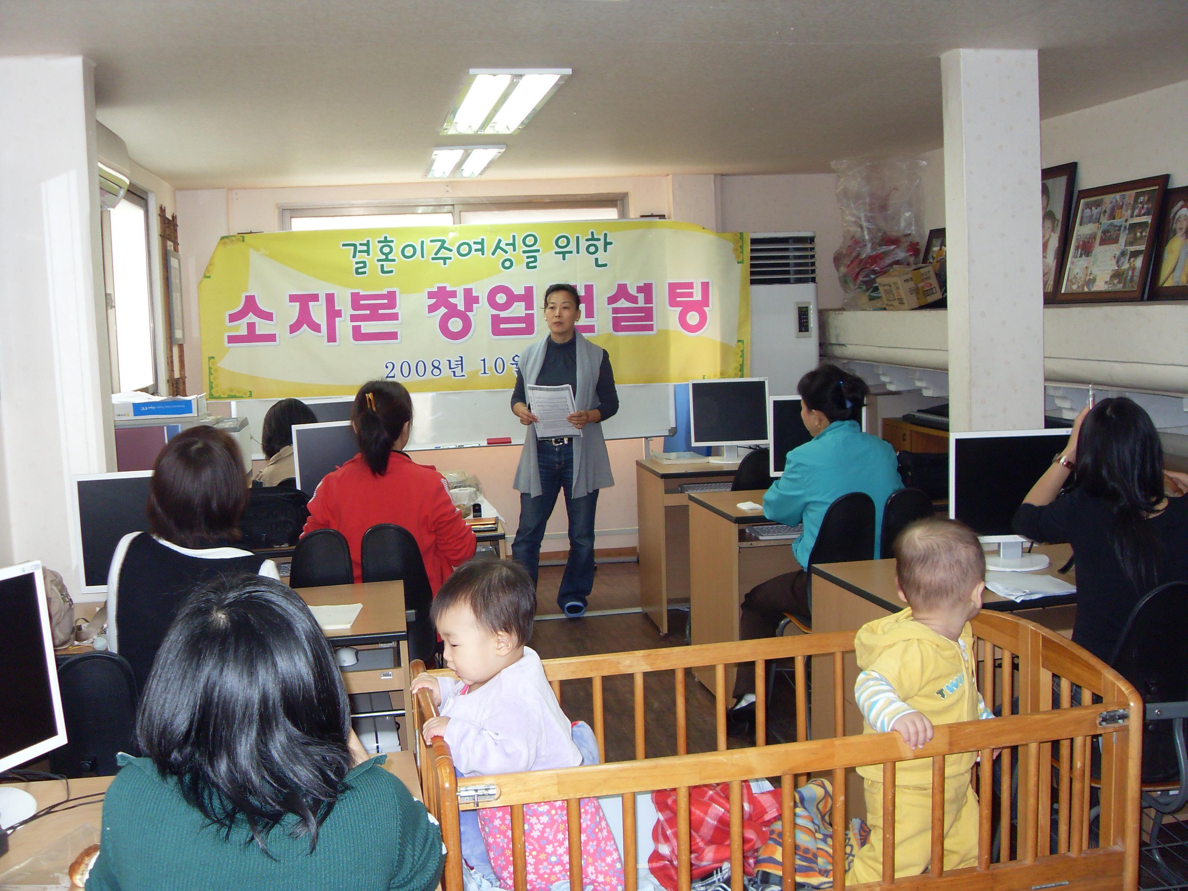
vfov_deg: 38.7
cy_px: 446
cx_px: 594
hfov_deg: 50.1
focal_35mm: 37
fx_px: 1270
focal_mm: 6.3
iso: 120
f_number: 2.8
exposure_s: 1/45
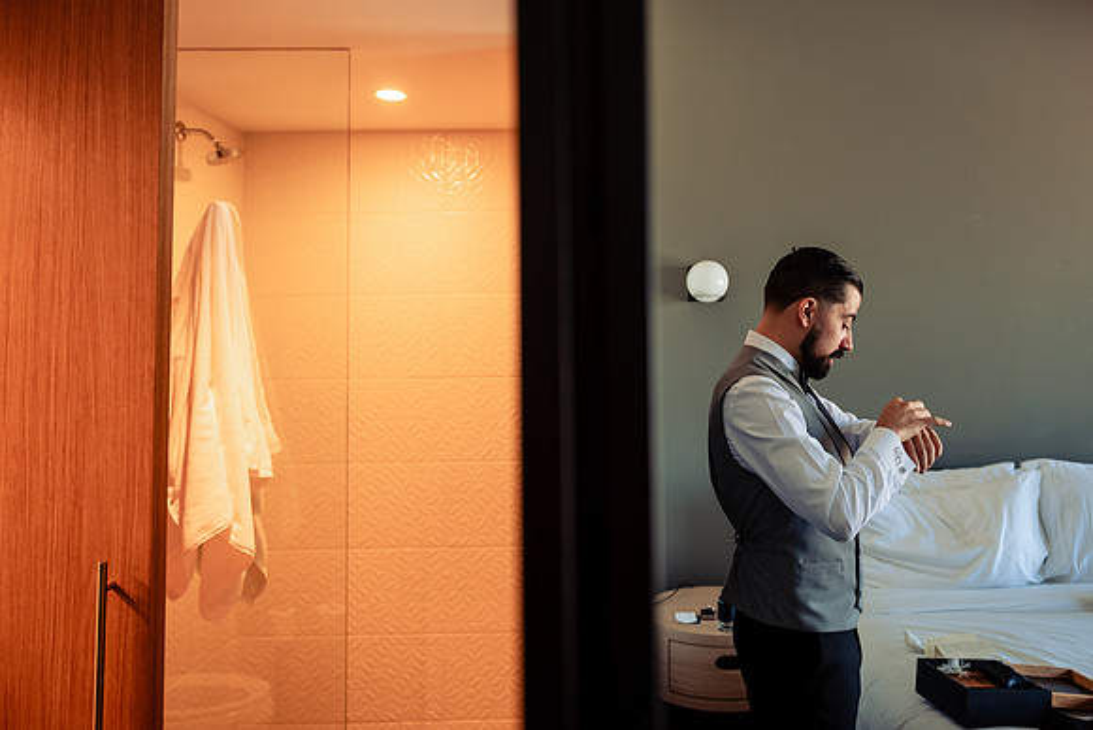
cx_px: 633
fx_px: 874
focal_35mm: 29
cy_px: 298
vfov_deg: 45.1
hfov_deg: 63.7
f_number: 4.5
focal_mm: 24
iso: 800
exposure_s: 1/100
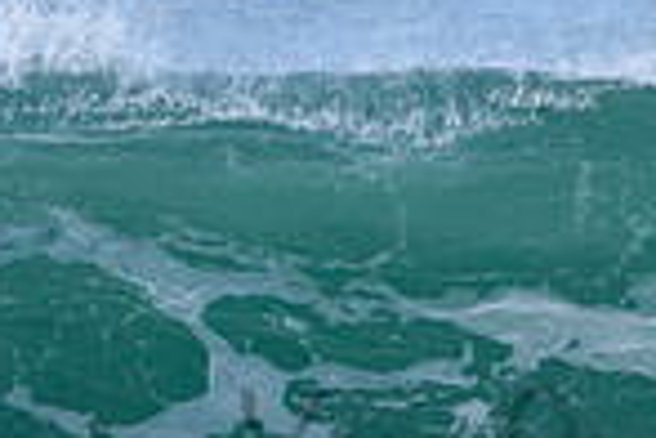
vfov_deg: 0.5
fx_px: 53824
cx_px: 701
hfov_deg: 0.7
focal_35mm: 2954
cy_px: 418
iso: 560
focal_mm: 500
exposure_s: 1/2000
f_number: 5.6
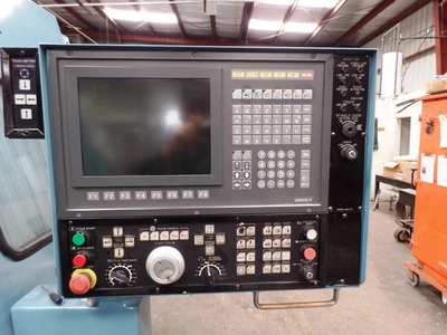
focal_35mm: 23
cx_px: 224
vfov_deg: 58.9
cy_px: 168
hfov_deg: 73.9
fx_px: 297
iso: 320
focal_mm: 4.1
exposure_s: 1/30
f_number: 2.8
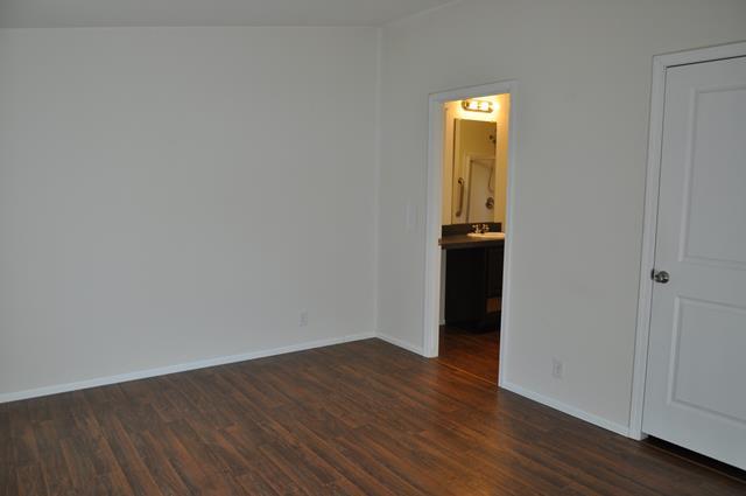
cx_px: 373
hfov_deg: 67.4
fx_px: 559
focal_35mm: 27
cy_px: 248
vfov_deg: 47.8
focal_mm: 18
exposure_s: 1/100
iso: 400
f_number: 5
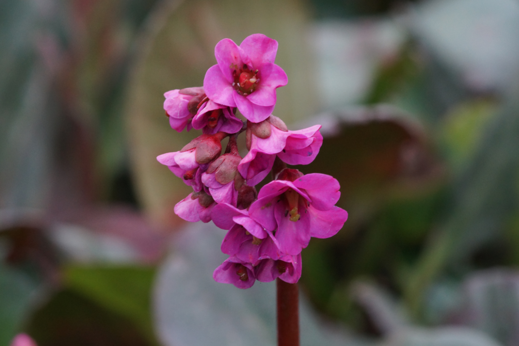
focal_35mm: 150
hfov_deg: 13.7
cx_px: 260
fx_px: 2162
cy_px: 173
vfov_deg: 9.1
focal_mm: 100
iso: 1000
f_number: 8
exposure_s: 1/160
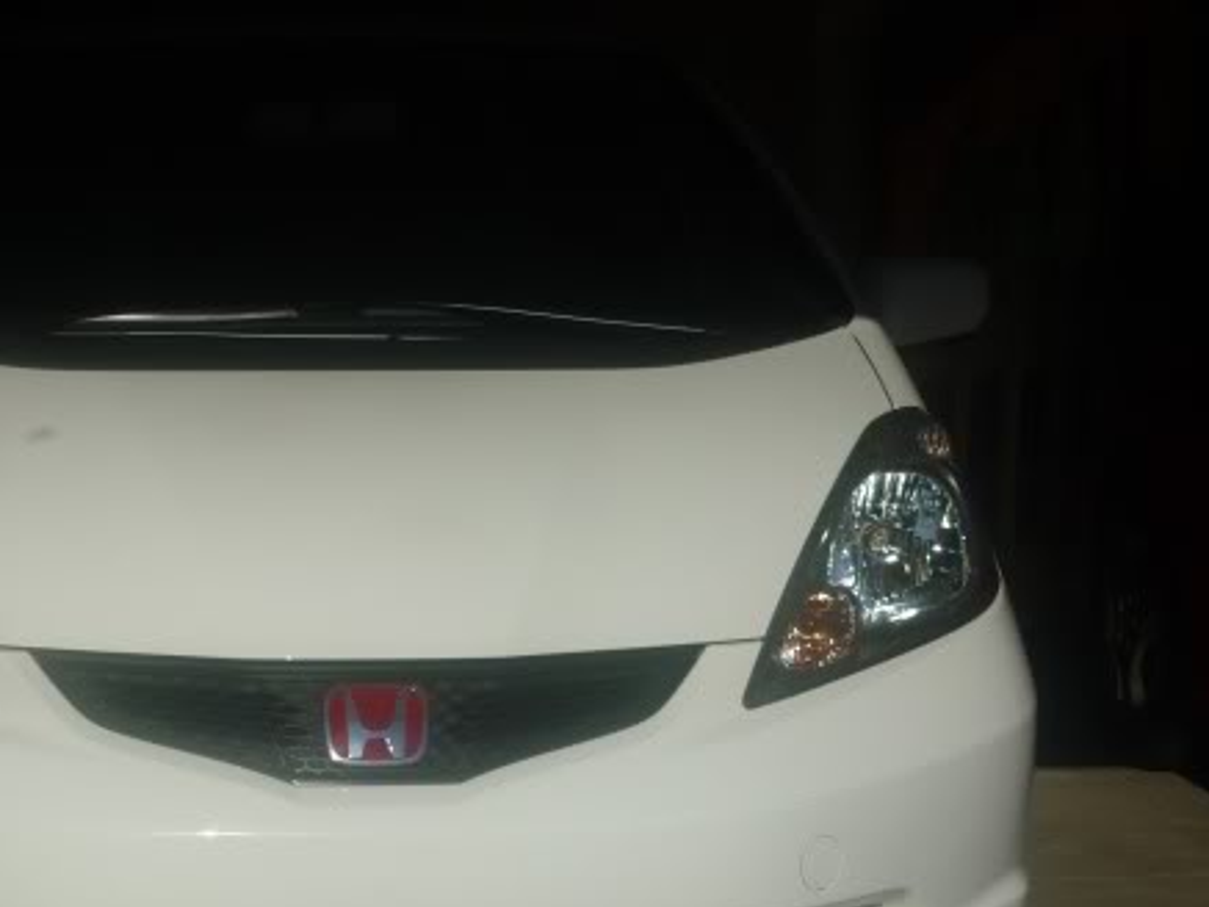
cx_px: 351
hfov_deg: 23.7
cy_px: 655
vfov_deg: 17.9
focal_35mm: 82
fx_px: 2865
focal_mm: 9.2
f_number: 10
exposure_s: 1/400
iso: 80
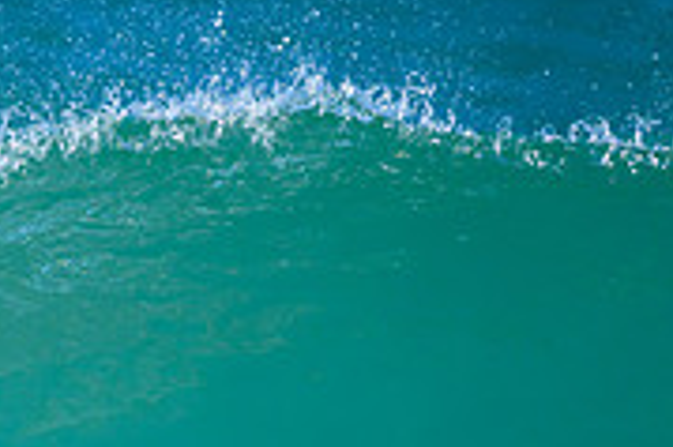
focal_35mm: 3186
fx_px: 59505
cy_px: 445
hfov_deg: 0.6
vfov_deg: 0.4
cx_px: -280
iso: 500
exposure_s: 1/2000
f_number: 6.3
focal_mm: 800
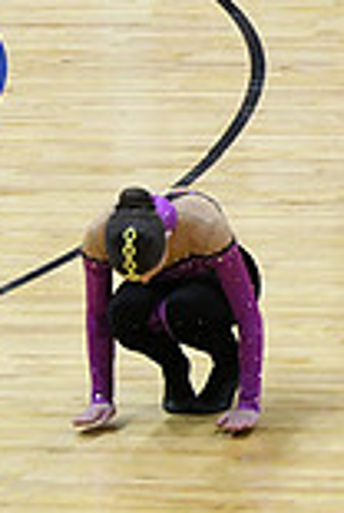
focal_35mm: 392
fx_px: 5593
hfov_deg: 3.5
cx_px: 910
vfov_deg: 5.2
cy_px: 111
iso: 5000
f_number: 4
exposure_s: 1/400
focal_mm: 70
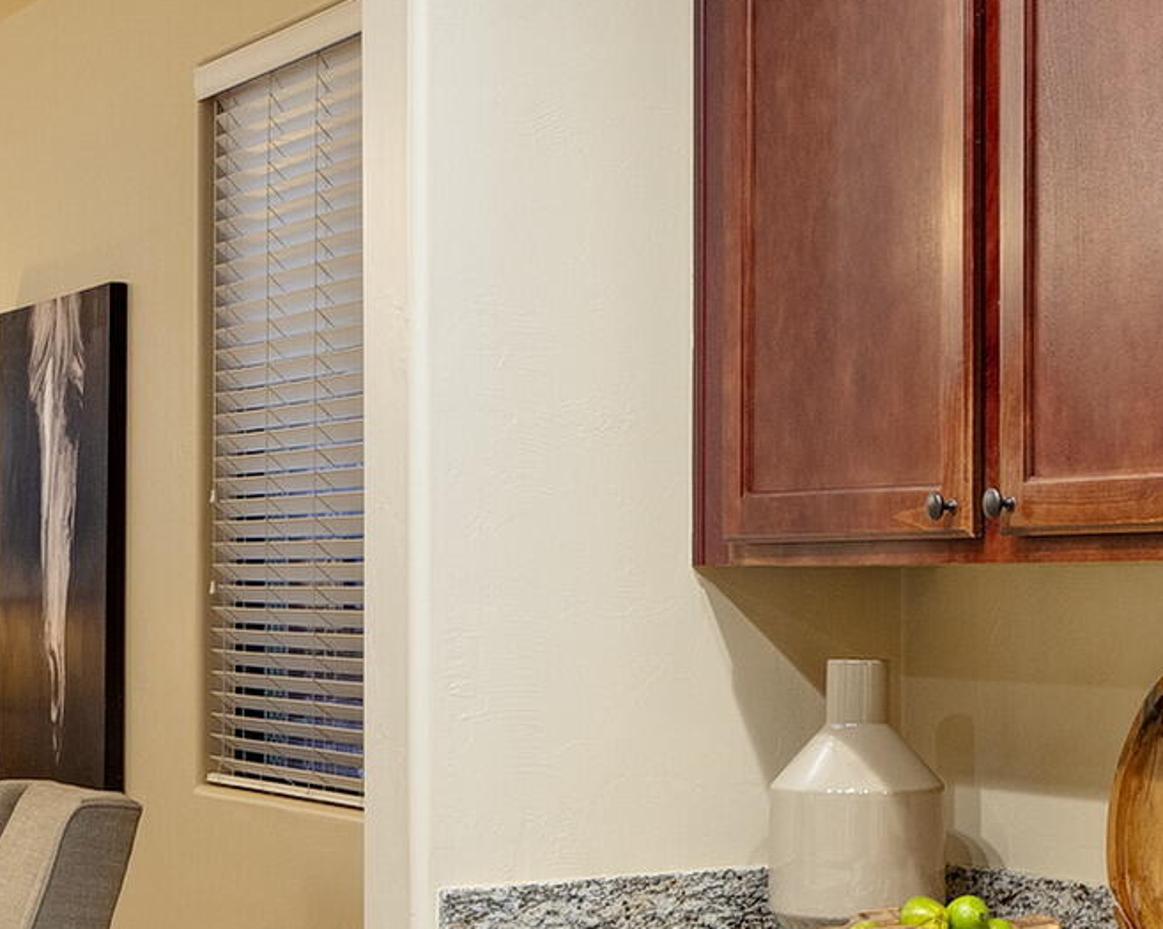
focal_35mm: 68
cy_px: 676
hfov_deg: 26.0
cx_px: 1241
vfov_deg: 22.3
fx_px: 2340
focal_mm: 17
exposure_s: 1/2
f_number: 8
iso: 200
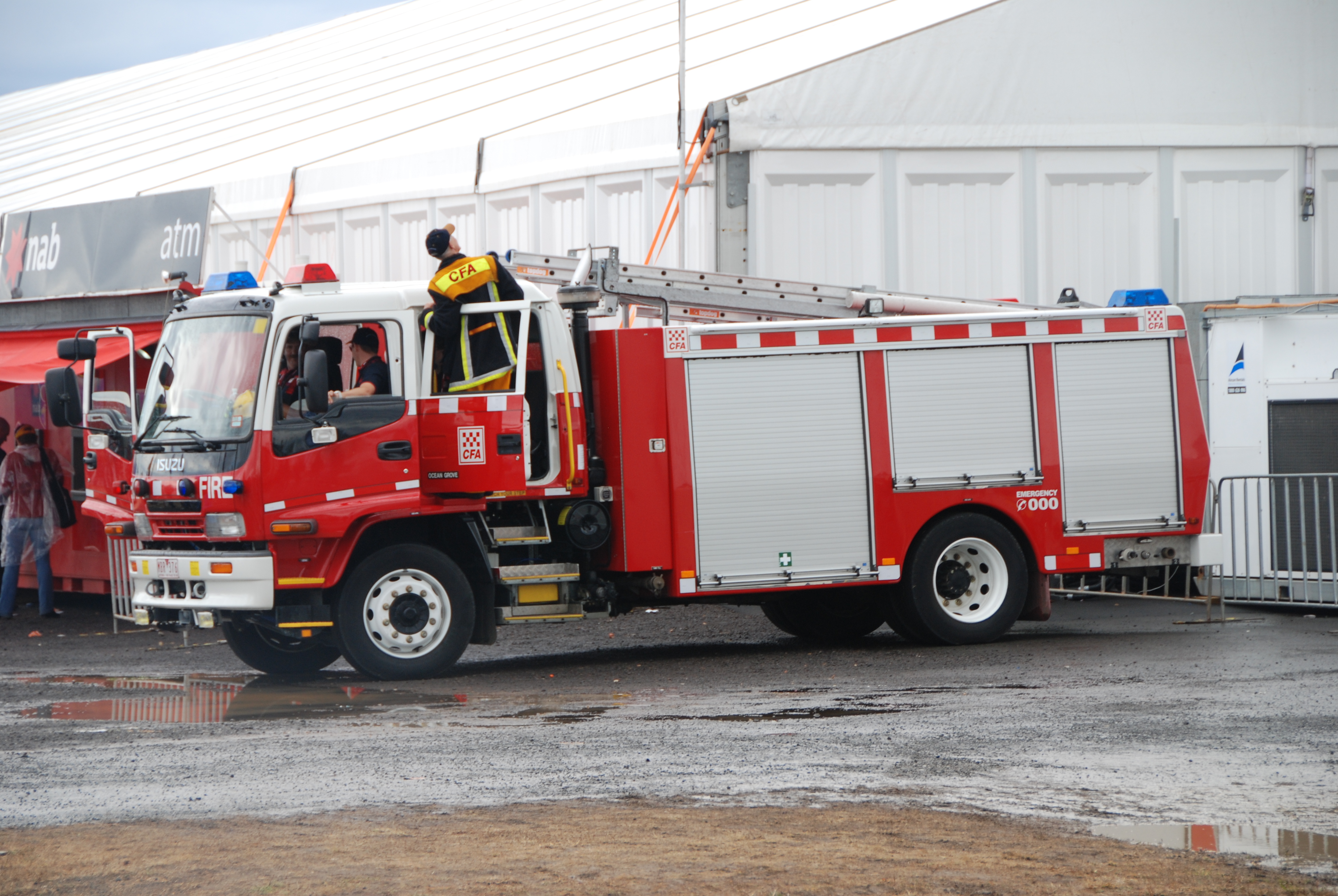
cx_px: 669
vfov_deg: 9.7
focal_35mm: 142
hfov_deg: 14.4
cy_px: 448
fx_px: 5303
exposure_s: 1/250
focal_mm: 95
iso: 200
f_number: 5.3
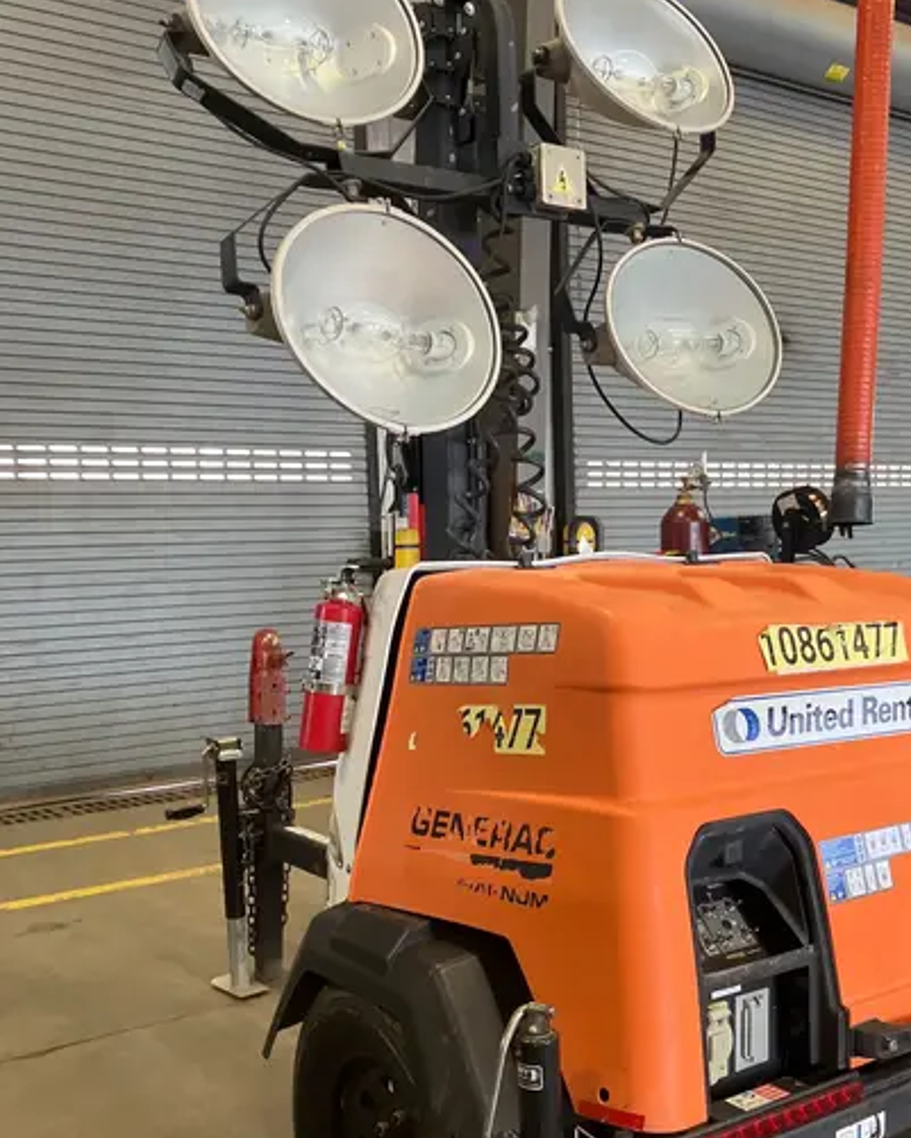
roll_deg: +0.7
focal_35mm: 40
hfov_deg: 37.0
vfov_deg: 45.7
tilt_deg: -1.7
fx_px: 1348
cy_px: 637
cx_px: 588
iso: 125
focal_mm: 3.99
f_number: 1.8
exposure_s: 1/60
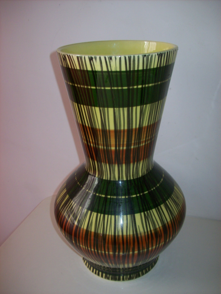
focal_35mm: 36
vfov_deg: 51.4
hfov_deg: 39.6
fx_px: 307
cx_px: 110
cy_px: 147
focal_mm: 6
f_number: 2.7
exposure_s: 1/64
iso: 80
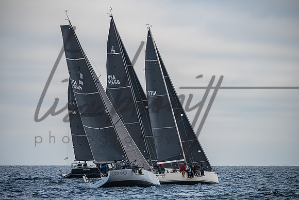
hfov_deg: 8.9
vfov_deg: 5.9
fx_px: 1920
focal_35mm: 231
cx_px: 150
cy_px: 100
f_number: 5.6
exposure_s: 1/2000
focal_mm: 220
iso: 400
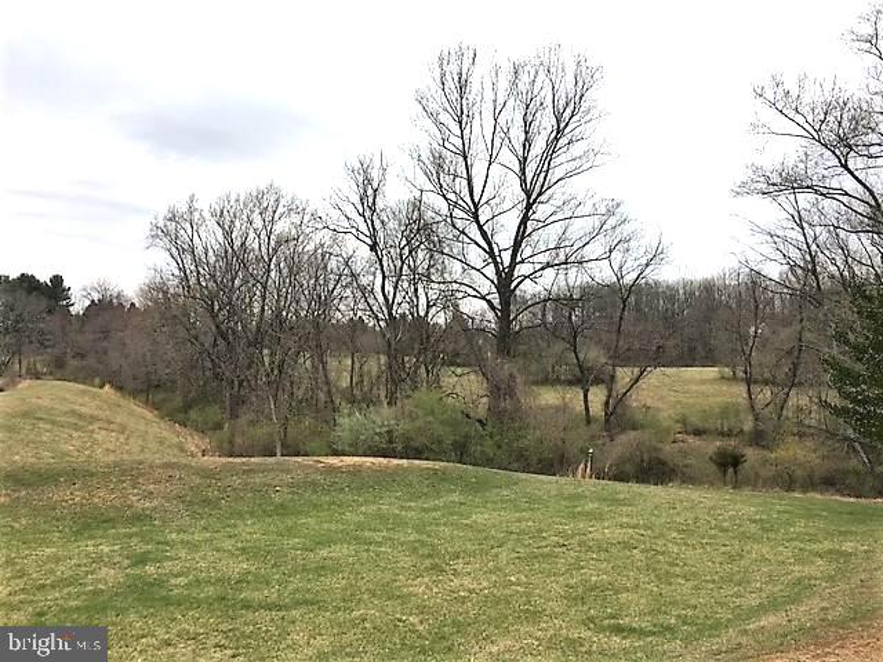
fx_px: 740
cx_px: 442
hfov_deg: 61.7
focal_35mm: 29
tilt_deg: +2.6
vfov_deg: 48.2
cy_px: 331
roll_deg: +0.8
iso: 25
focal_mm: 4.15
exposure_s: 1/1202
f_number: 2.2
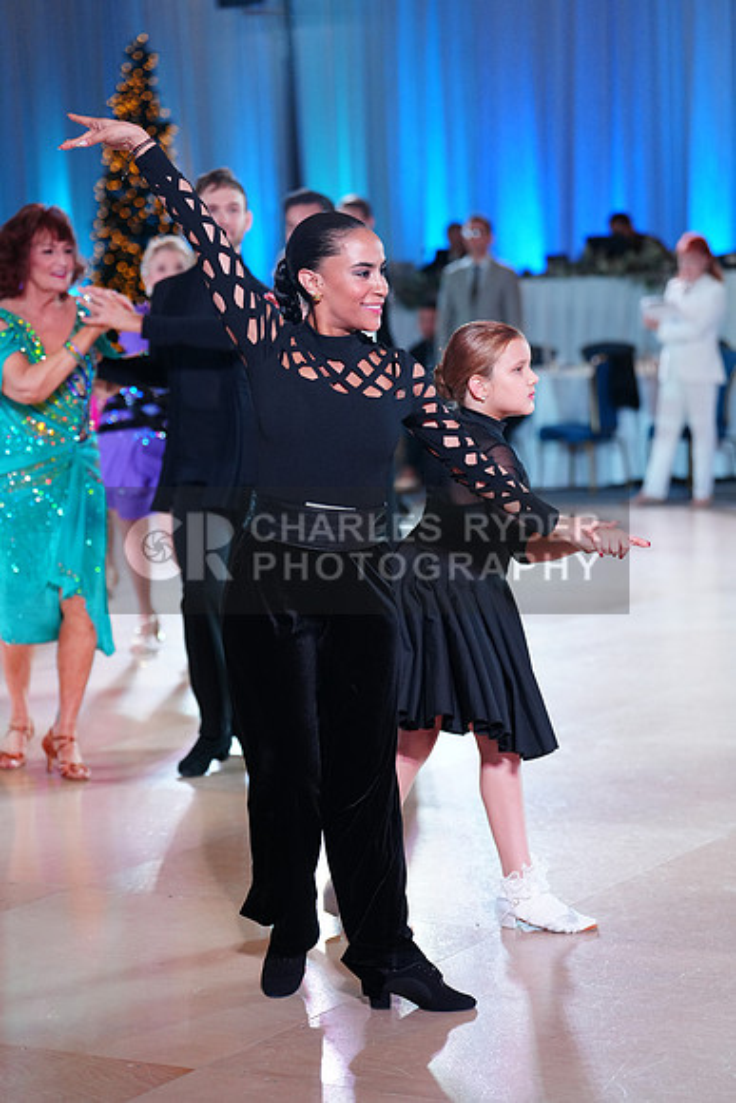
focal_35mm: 91
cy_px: 552
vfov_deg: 22.4
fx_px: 2789
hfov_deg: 15.0
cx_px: 368
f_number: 2.8
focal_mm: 91
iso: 2000
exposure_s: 1/640
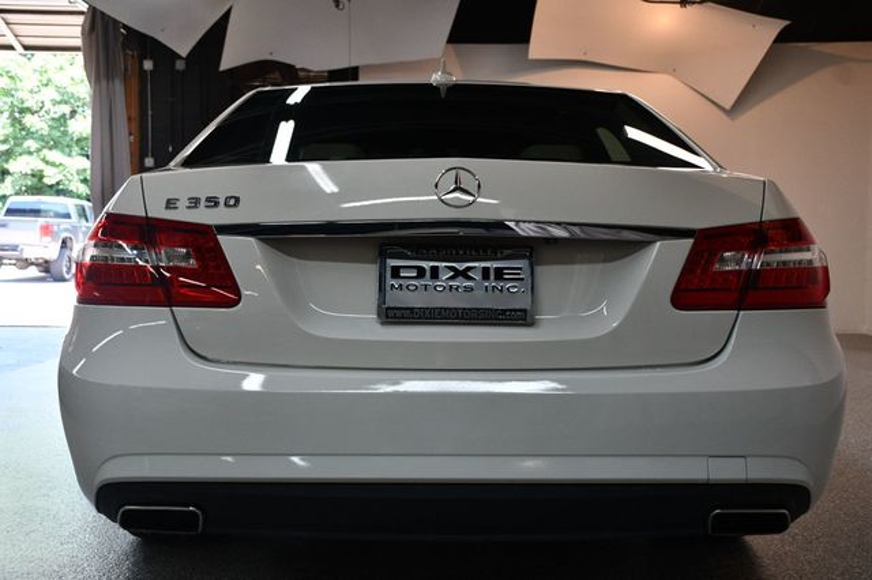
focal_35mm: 39
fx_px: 944
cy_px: 290
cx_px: 436
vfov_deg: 34.2
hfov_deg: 49.6
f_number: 3.8
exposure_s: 1/200
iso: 800
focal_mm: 26
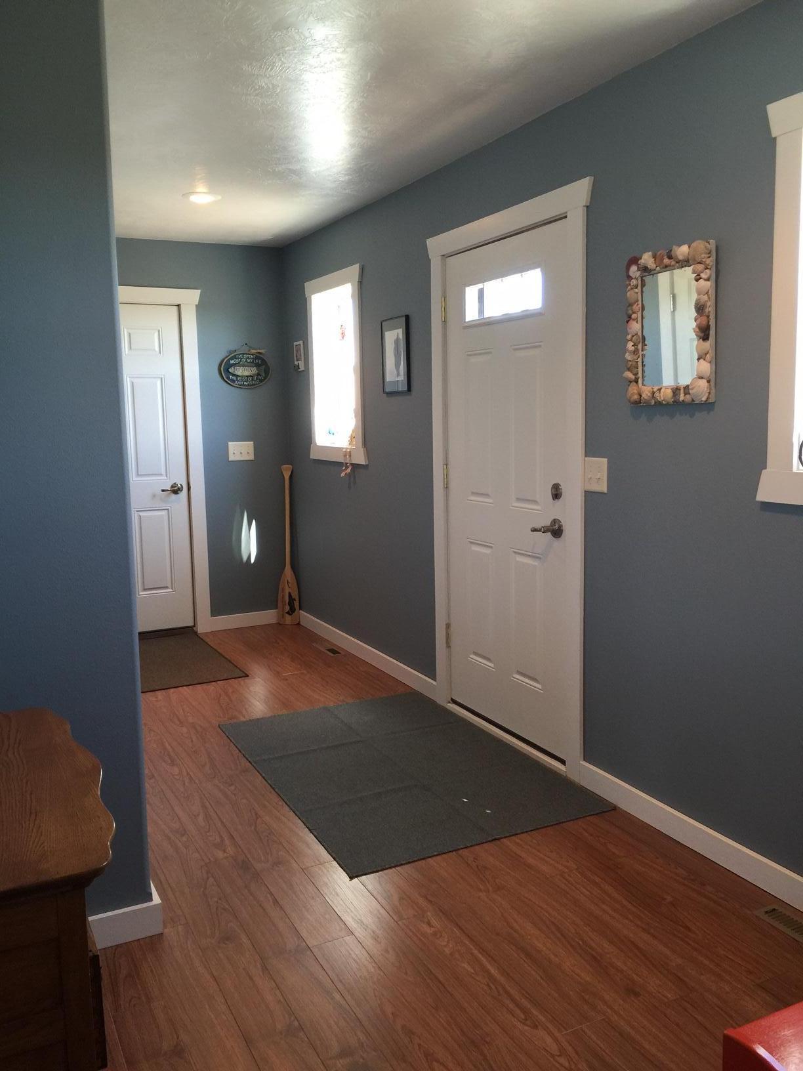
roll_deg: +1.0
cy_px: 536
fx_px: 897
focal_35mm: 29
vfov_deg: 61.7
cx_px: 402
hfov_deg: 48.2
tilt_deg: -7.9
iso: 50
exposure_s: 1/30
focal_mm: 4.15
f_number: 2.2
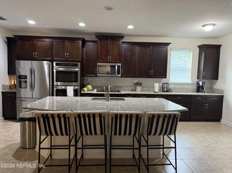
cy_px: 86
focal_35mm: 24
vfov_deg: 56.7
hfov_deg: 71.7
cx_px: 116
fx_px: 161
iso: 500
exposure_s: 1/60
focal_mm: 6.76
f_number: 1.78
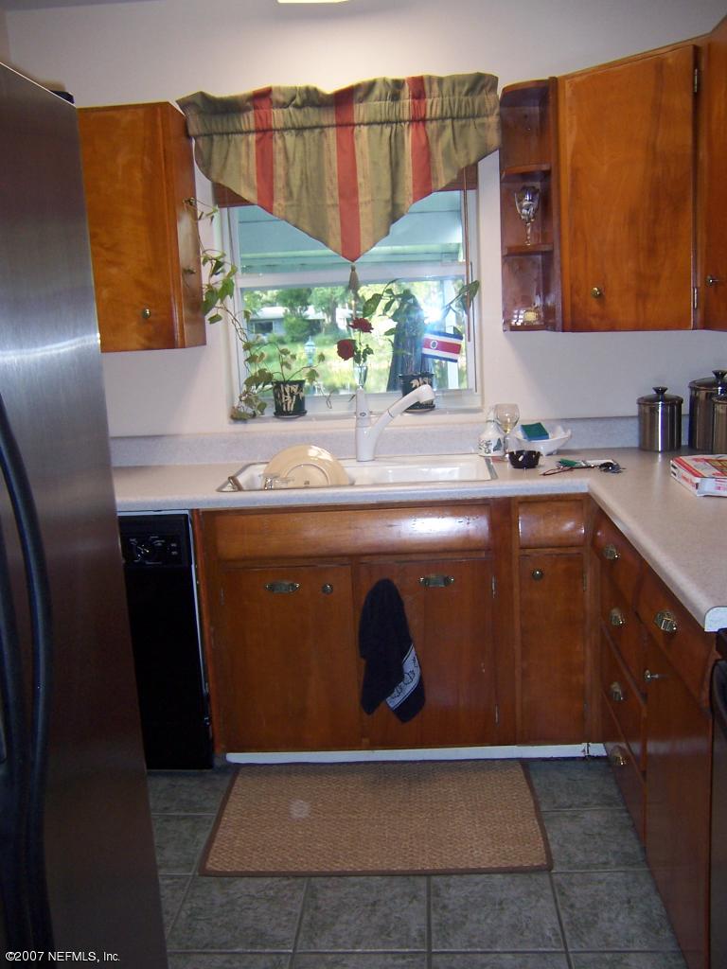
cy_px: 484
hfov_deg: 42.9
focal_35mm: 33
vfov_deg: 55.4
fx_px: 924
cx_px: 364
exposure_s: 1/60
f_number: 2.8
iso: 140
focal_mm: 5.5
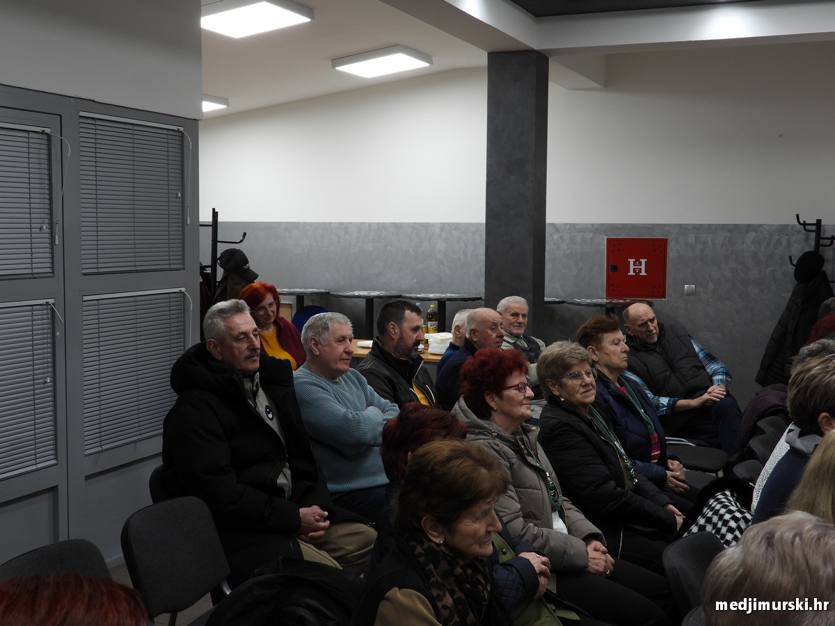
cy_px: 313
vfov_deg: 32.9
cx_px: 418
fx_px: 1061
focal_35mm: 44
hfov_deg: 42.9
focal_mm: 7.9
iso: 110
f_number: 3.2
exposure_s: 1/30
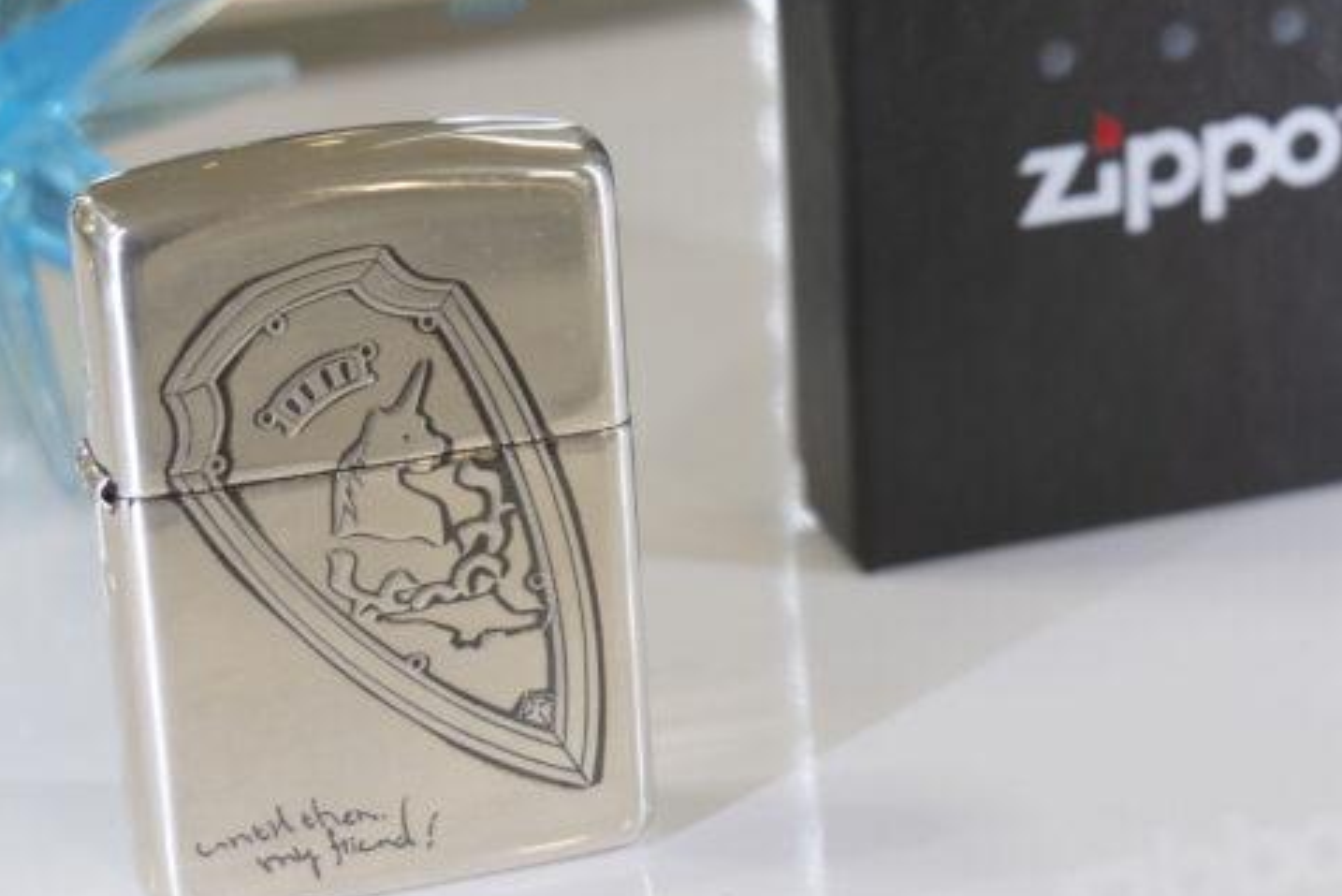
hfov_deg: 13.9
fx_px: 5481
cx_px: 1085
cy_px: 188
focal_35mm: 147
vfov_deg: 9.3
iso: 500
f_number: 5.2
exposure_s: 1/160
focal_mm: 48
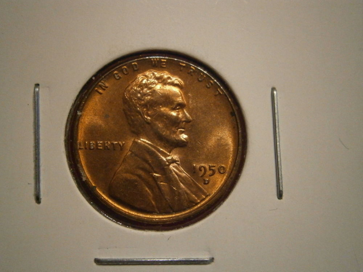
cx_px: 182
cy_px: 136
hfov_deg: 40.4
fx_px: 493
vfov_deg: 30.9
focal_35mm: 47
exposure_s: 1/50
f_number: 3.4
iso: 800
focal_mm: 8.3
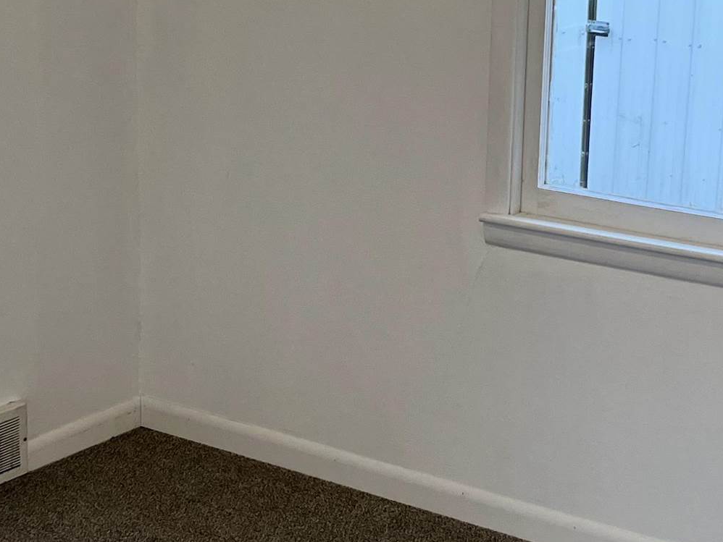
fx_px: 1671
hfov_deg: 24.4
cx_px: 318
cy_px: 167
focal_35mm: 80
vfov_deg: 18.4
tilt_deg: -12.1
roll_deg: -1.1
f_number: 1.6
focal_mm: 5.1
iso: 64
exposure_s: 1/120
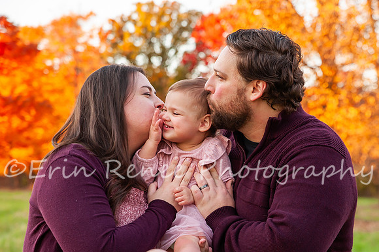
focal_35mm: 88
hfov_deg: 23.2
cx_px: 220
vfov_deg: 15.5
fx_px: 924
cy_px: 158
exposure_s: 1/200
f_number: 4.5
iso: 640
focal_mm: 70
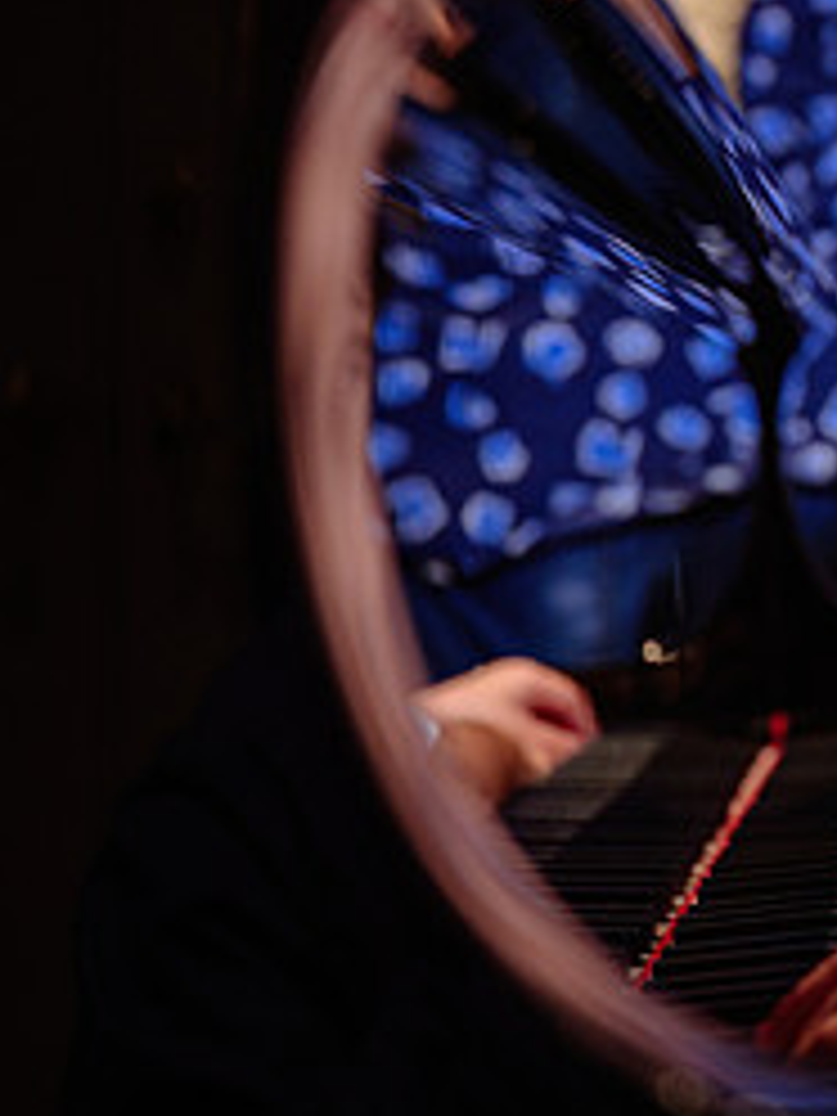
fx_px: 3546
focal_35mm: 110
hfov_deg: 13.0
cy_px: 641
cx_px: 1120
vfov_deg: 17.9
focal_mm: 49
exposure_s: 1/60
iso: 500
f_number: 4
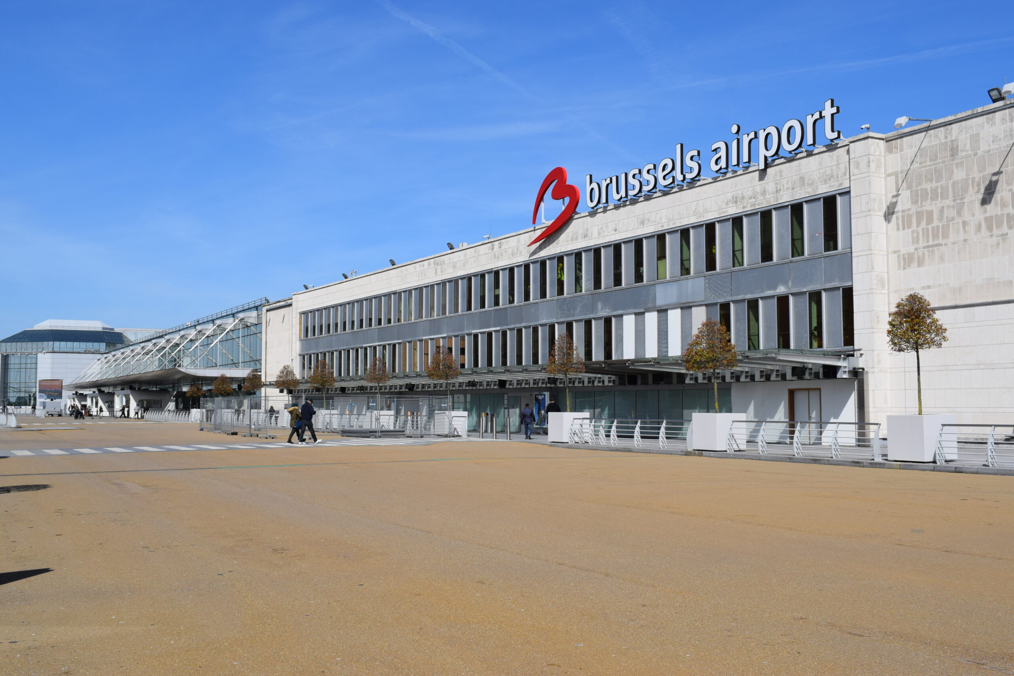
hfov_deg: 51.3
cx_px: 507
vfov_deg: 35.5
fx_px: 1056
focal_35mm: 38
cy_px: 338
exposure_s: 1/500
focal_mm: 25
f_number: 11
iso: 200
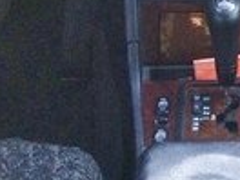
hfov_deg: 13.3
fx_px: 1005
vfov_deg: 9.2
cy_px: -257
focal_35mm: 145
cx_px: 273
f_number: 2.2
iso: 32
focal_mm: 4.15
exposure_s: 1/104
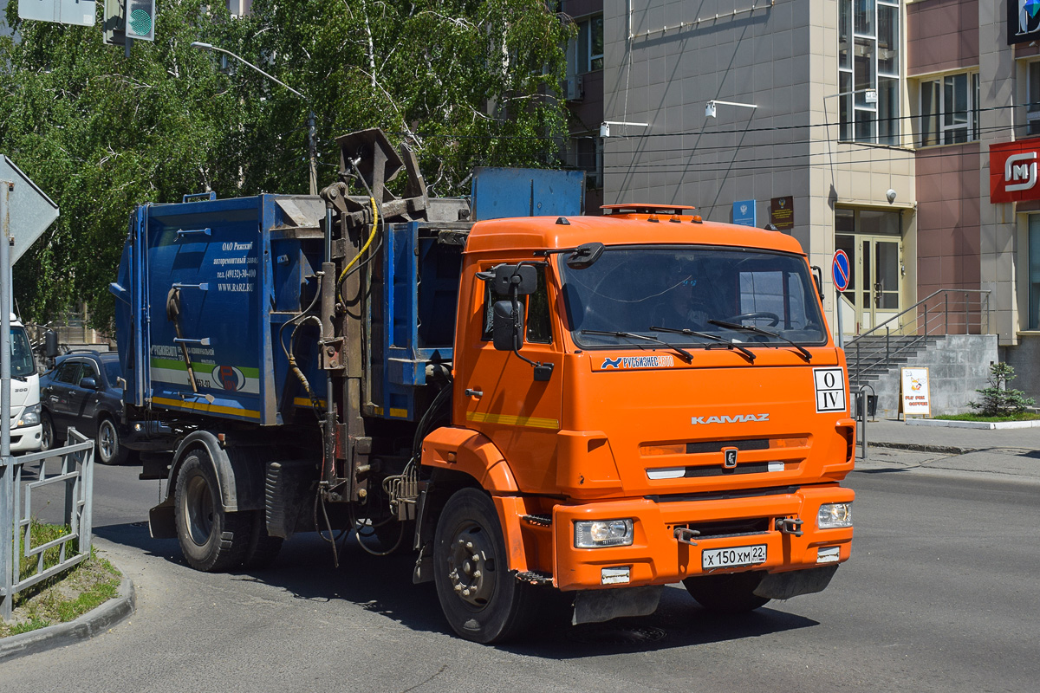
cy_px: 346
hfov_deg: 41.1
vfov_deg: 28.1
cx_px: 520
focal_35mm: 48
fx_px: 1387
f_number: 6.3
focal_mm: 32
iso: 200
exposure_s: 1/1250
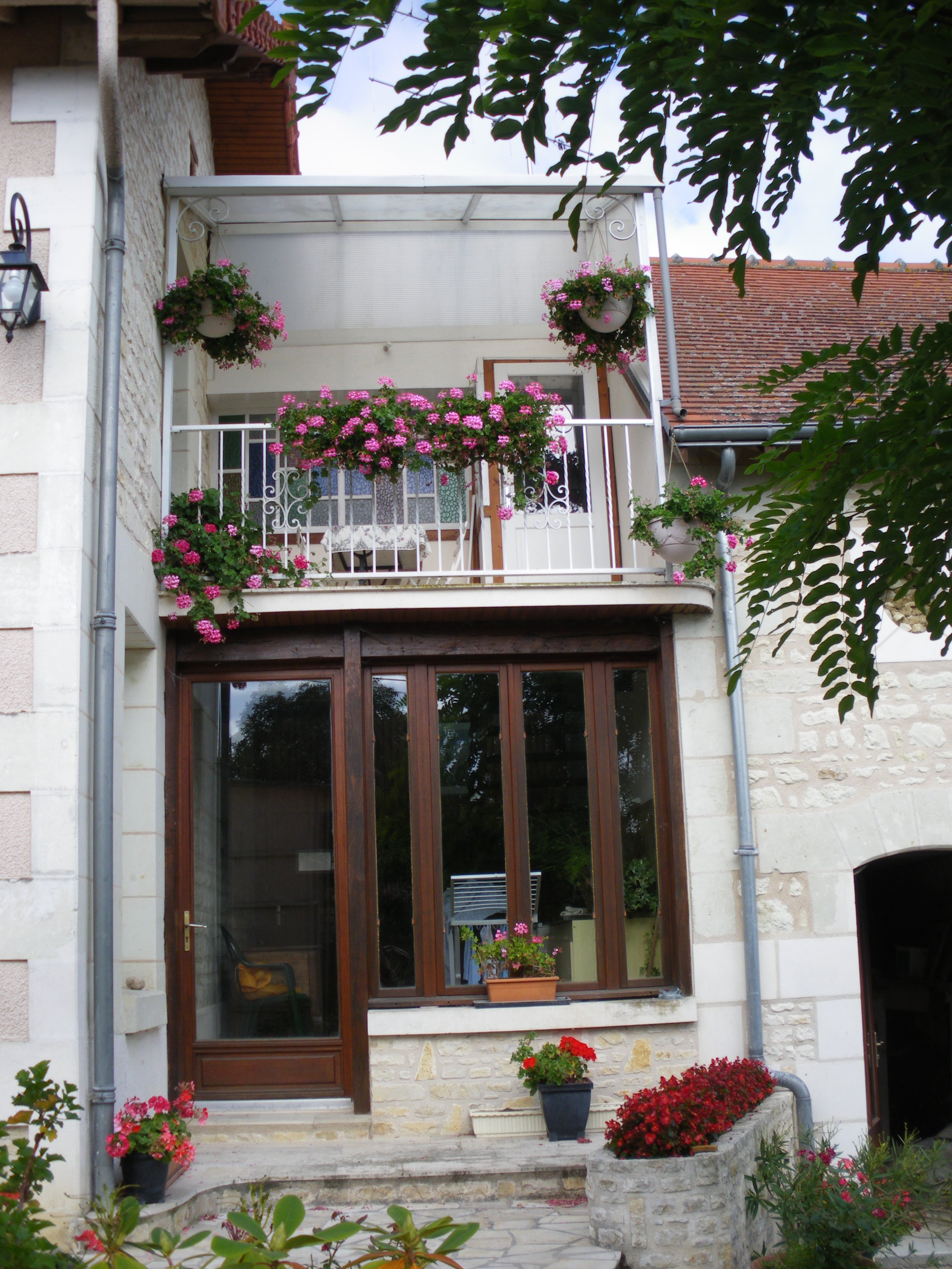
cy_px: 647
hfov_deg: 37.7
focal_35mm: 38
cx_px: 491
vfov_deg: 49.0
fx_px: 1393
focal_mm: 6.3
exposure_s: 1/250
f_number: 3.5
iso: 64
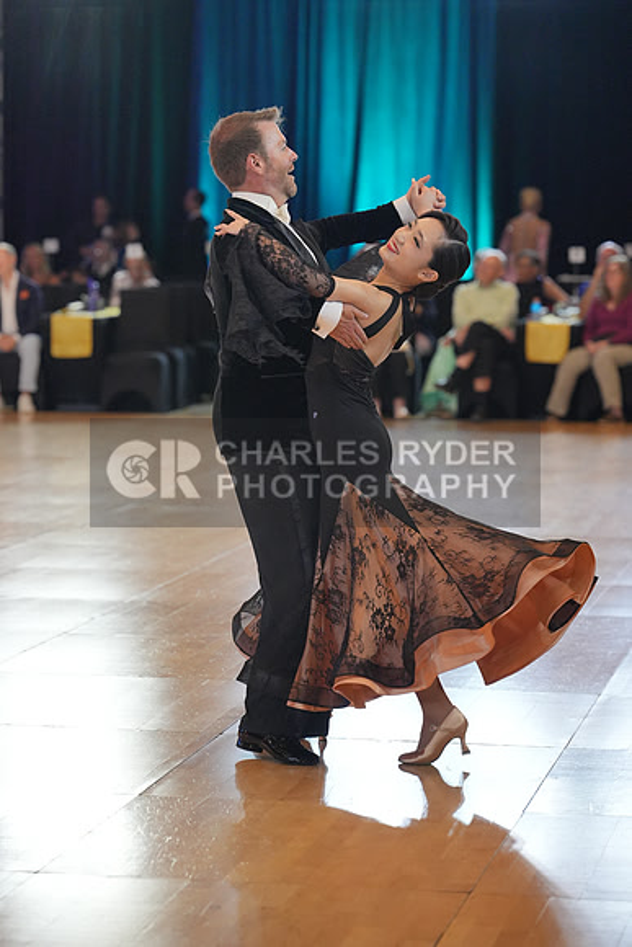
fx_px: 3158
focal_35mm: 120
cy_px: 474
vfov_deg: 17.1
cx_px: 316
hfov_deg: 11.4
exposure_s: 1/500
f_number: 3.5
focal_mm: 120
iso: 3200
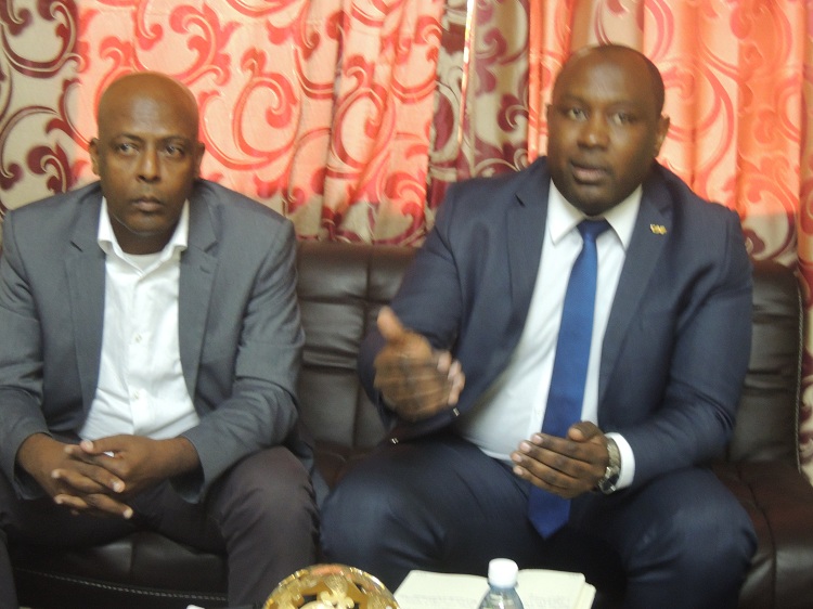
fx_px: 1291
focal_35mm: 55
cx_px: 406
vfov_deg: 26.5
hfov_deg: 34.9
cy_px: 304
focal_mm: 9.9
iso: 800
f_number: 3.5
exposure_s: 1/8
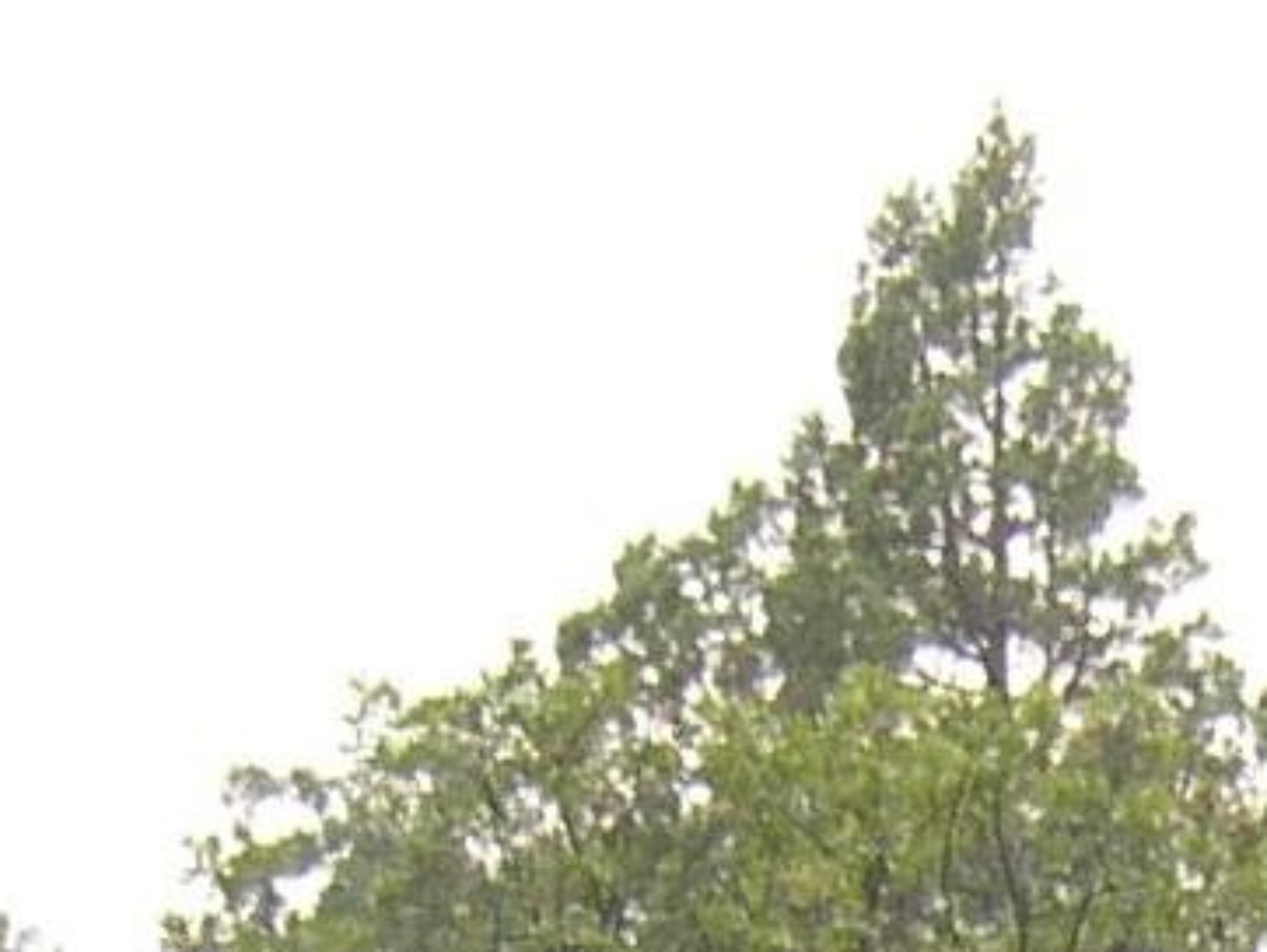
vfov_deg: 7.1
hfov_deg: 9.8
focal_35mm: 198
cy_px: 2180
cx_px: 1757
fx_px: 7252
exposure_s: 1/100
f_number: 2.8
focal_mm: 5.8
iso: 100
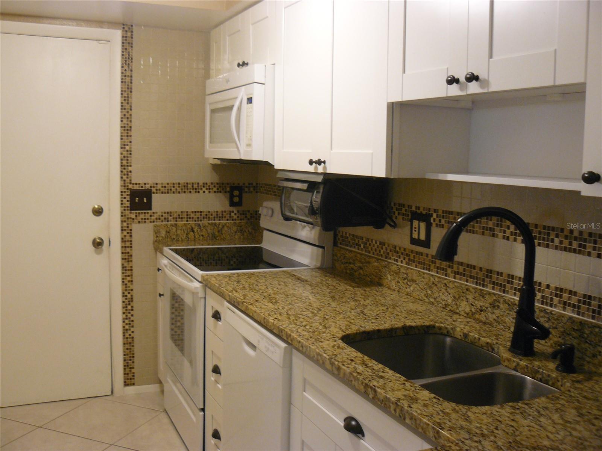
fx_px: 626
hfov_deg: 51.4
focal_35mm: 36
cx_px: 301
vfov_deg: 39.7
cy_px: 226
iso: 160
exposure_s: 1/30
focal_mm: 6
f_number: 2.8
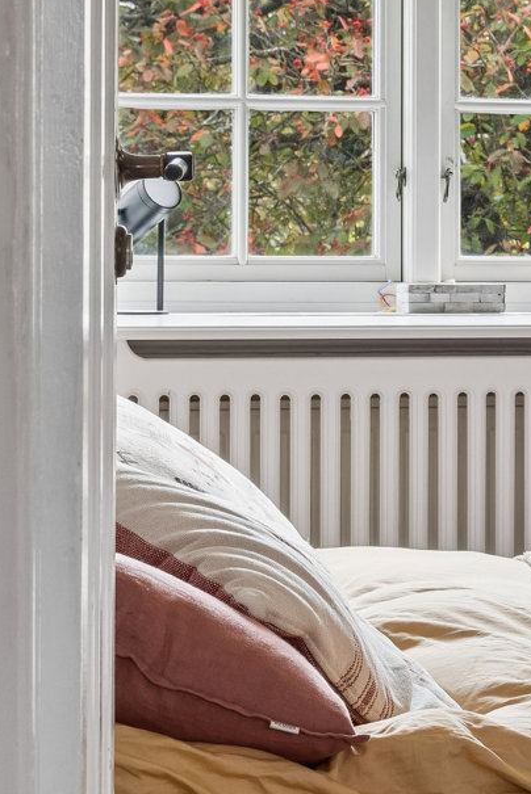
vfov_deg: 14.2
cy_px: 301
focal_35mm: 144
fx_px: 3190
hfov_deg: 9.4
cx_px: 680
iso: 200
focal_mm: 35
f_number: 8
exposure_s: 1/15
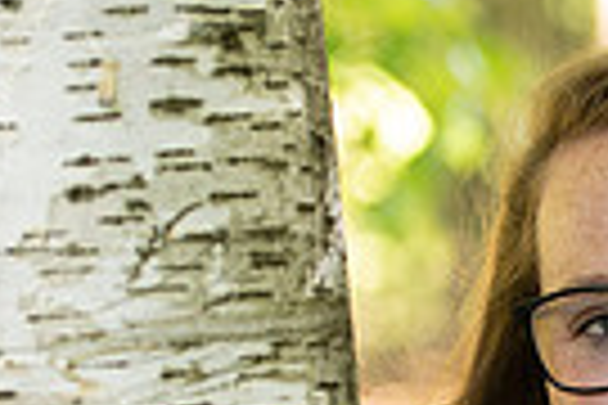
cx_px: 707
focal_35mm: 337
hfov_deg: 6.1
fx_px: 5691
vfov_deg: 4.1
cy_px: 655
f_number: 2.8
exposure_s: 1/200
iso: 400
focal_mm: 78
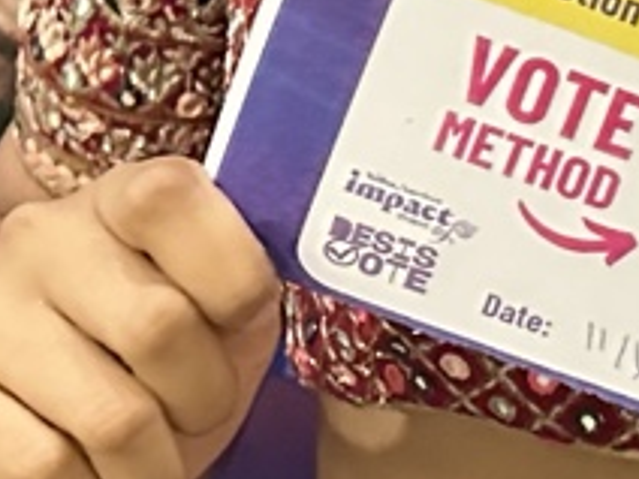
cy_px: -669
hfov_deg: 9.7
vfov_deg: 7.6
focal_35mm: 181
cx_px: 1534
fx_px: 3341
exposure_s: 1/30
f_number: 1.78
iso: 1000
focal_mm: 6.86
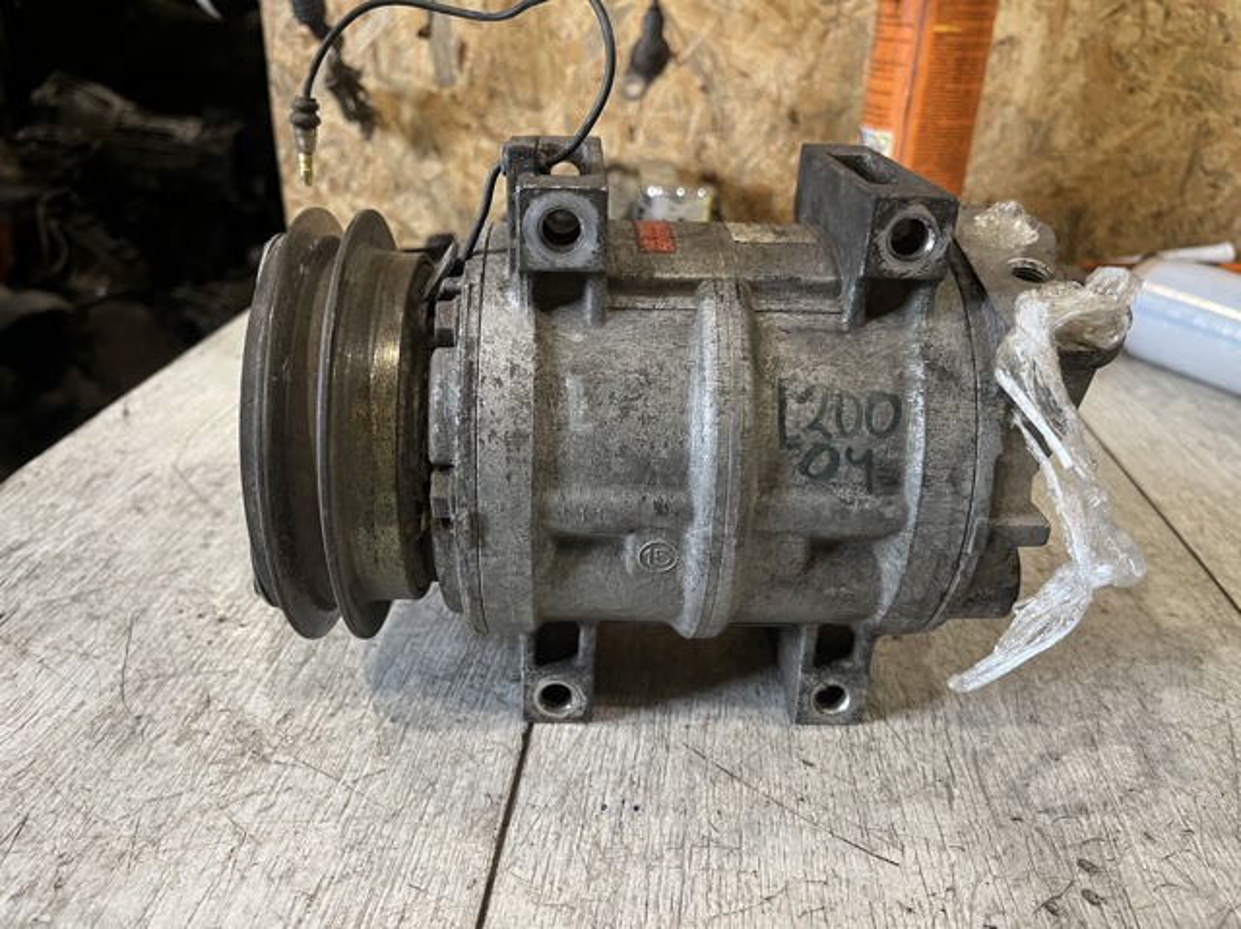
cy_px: 464
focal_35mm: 26
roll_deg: -2.4
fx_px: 931
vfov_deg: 53.0
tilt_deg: -26.2
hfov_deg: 67.3
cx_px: 620
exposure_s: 1/60
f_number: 1.6
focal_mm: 5.1
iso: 320
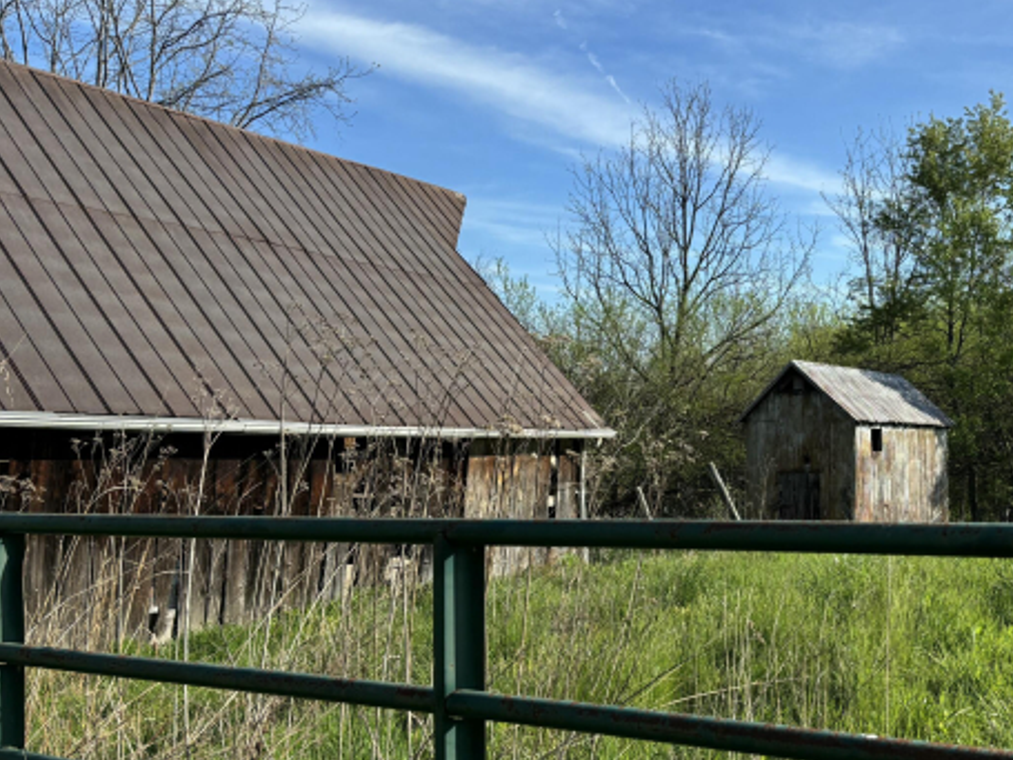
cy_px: 424
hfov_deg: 47.7
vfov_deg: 37.7
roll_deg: -2.8
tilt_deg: +0.0
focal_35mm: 38
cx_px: 716
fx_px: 1112
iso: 50
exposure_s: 1/2451
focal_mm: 5.96
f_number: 1.6
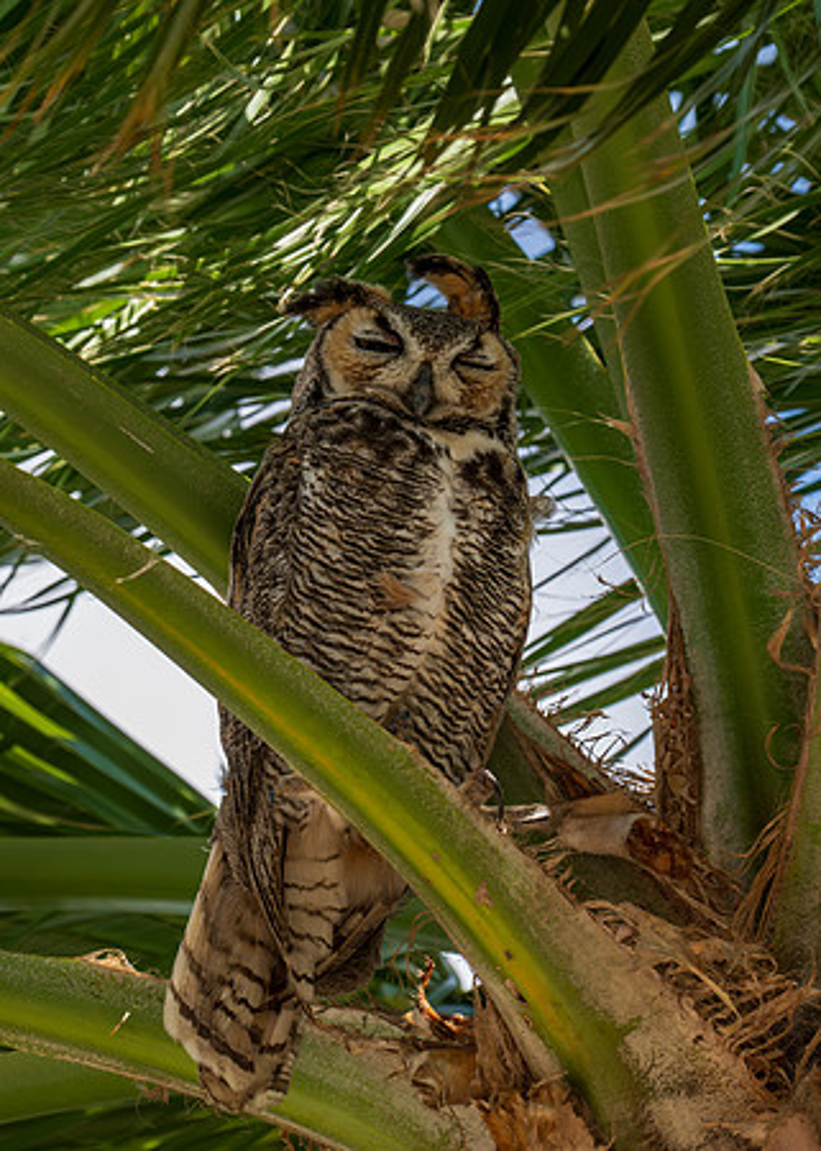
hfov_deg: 1.4
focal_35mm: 997
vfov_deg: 2.0
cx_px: 381
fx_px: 32582
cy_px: 505
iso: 1000
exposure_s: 1/1600
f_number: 8
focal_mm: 600
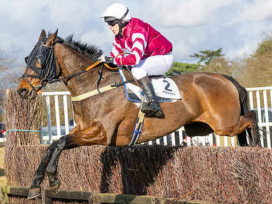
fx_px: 1210
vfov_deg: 9.6
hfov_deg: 12.8
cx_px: 154
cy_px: 142
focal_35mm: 154
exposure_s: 1/2500
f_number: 4
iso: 200
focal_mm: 70
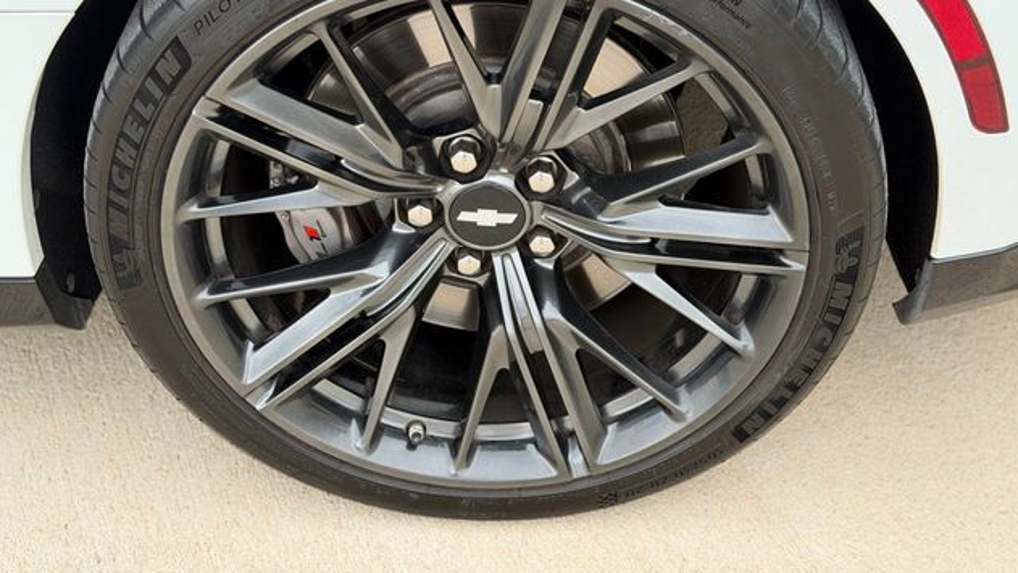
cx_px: 513
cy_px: 194
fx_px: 1431
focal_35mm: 53
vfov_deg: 22.5
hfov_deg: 39.2
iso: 100
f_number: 1.78
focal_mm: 6.76
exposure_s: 1/636
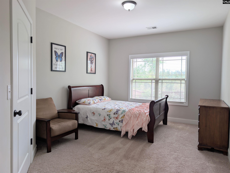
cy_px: 86
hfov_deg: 71.5
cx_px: 115
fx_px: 160
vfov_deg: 56.9
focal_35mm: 24
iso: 25
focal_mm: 6.9
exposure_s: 1/140
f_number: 1.68
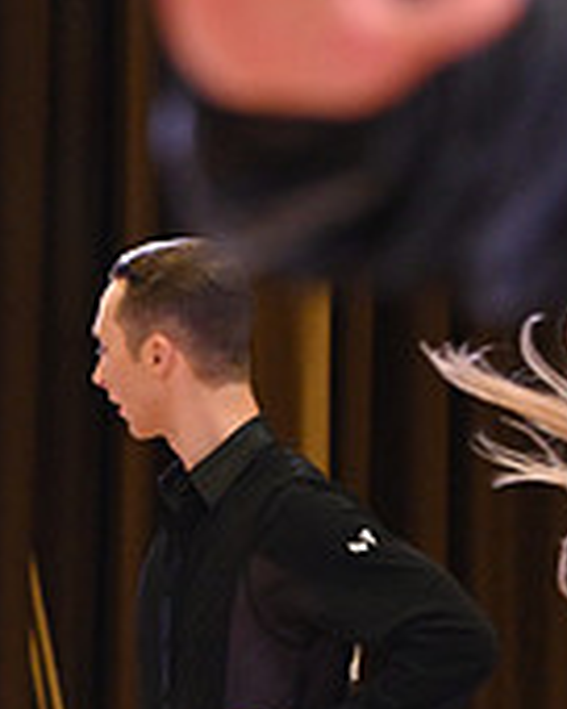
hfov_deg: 2.4
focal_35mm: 642
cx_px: -102
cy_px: 1005
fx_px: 13467
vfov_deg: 3.0
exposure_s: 1/400
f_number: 6.3
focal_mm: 200
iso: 4000
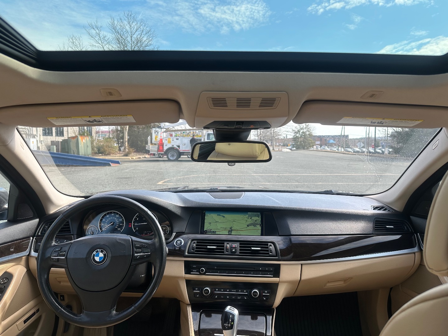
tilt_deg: -2.9
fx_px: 311
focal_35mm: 24
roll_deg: +0.6
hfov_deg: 71.6
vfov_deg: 56.8
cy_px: 168
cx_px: 224
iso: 80
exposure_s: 1/918
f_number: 1.78
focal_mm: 6.86
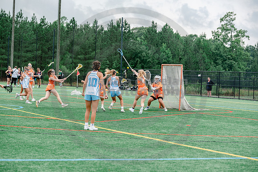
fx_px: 831
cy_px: 86
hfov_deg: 17.6
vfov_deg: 11.8
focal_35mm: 116
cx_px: 129
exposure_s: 1/320
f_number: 4.5
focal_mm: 116
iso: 250
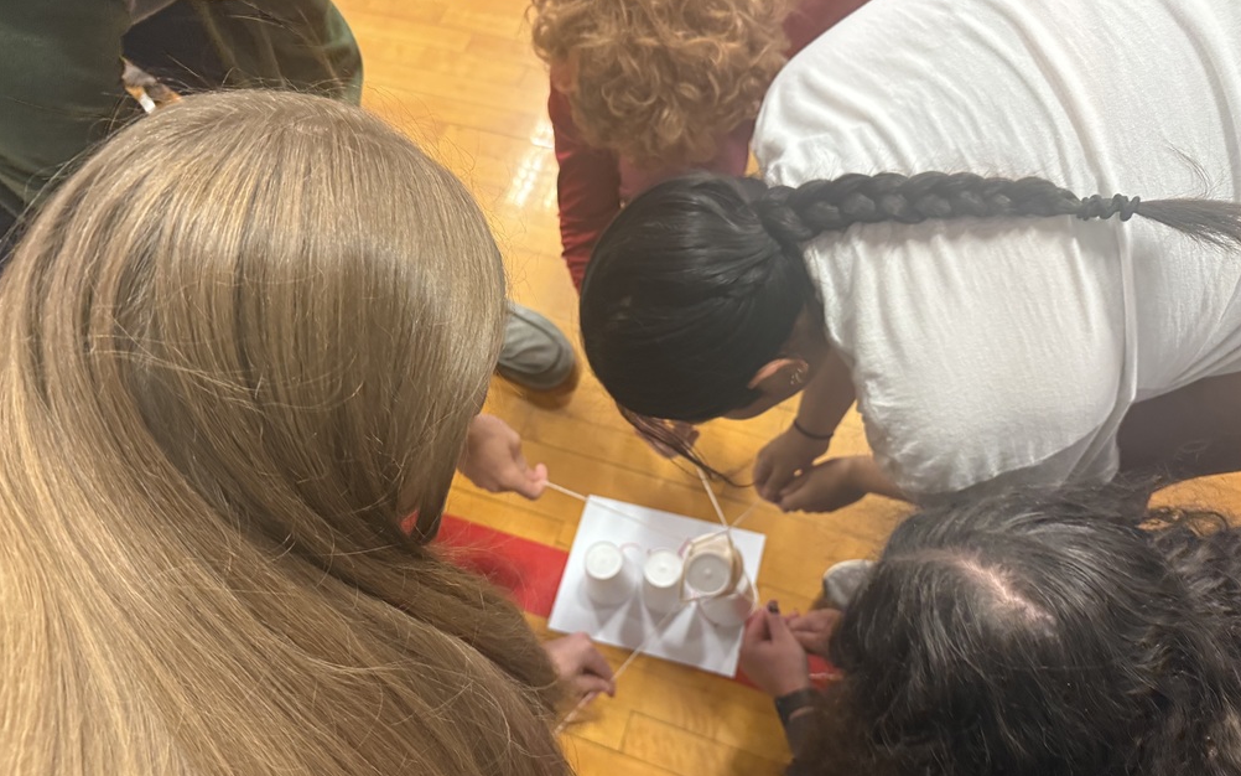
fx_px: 879
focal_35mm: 26
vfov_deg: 47.3
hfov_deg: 70.4
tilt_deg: -65.7
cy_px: 462
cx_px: 629
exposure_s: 1/60
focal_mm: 6.76
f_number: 1.78
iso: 500
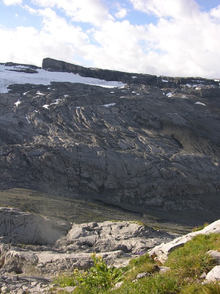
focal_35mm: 35
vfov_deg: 52.6
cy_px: 147
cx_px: 110
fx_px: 297
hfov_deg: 40.7
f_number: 5
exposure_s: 1/180
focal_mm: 8.9
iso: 50
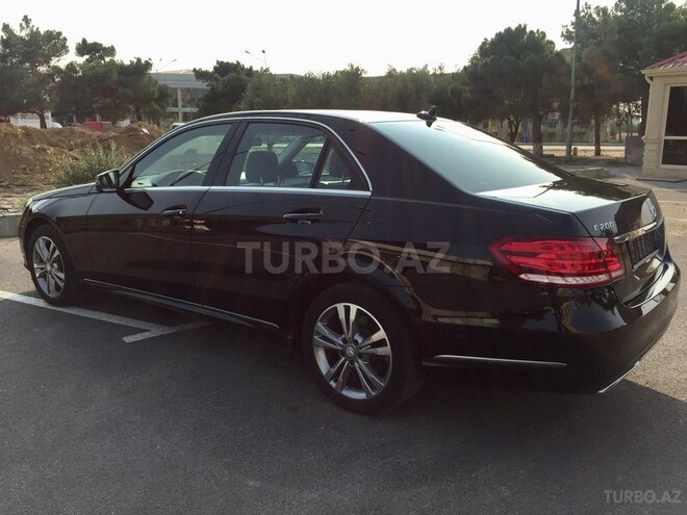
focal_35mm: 29
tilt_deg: -11.4
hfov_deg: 61.7
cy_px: 258
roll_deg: -0.9
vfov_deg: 48.2
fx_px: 576
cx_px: 344
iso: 32
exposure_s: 1/1199
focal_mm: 4.15
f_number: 2.2
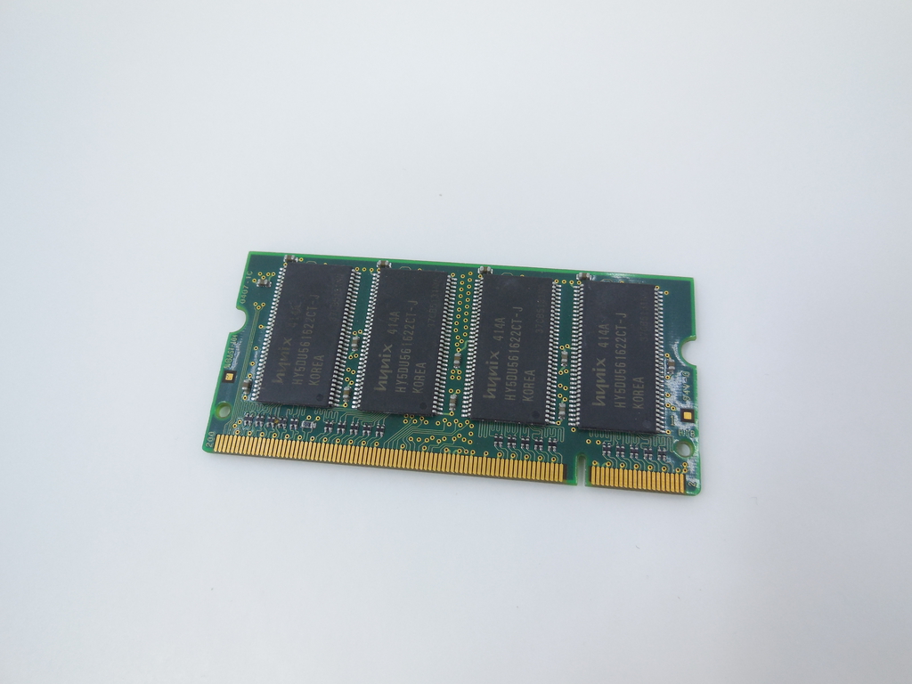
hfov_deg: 69.4
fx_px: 659
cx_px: 456
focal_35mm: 25
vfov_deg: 54.9
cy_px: 342
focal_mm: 4.5
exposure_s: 1/60
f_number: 3.1
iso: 125
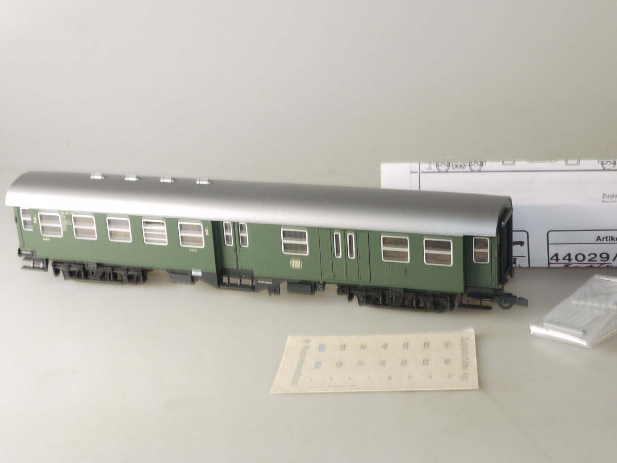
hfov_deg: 28.6
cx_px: 308
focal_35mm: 68
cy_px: 232
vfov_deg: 21.6
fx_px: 1212
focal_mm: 24
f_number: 10
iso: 100
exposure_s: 1/13
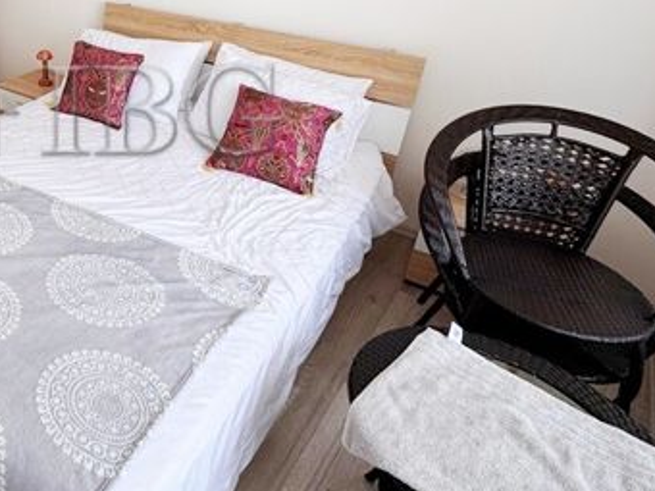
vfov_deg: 46.5
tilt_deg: -24.5
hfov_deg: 54.9
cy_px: 121
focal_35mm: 29
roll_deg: -0.9
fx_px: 549
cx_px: 86
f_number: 2.2
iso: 40
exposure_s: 1/99
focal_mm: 2.22
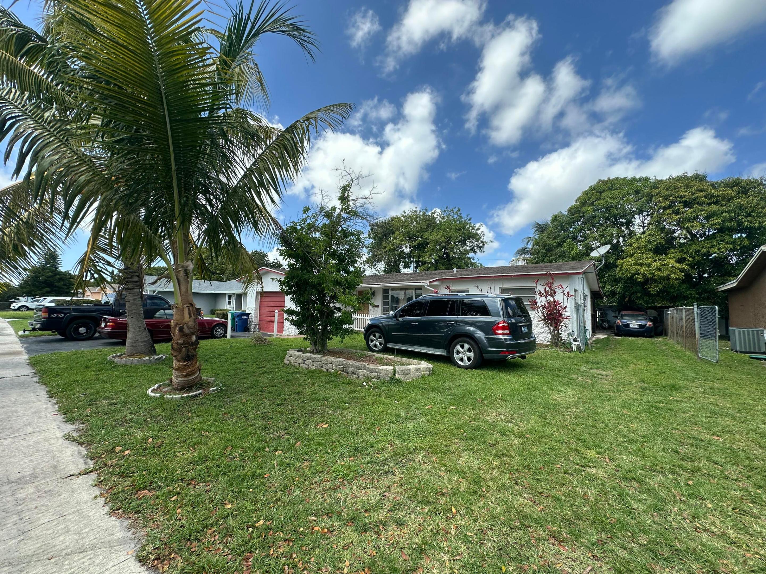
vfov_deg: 85.7
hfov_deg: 102.1
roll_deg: -2.1
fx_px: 310
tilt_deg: +4.6
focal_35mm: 14
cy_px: 287
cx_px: 383
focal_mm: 2.22
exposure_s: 1/988
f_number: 2.2
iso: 50
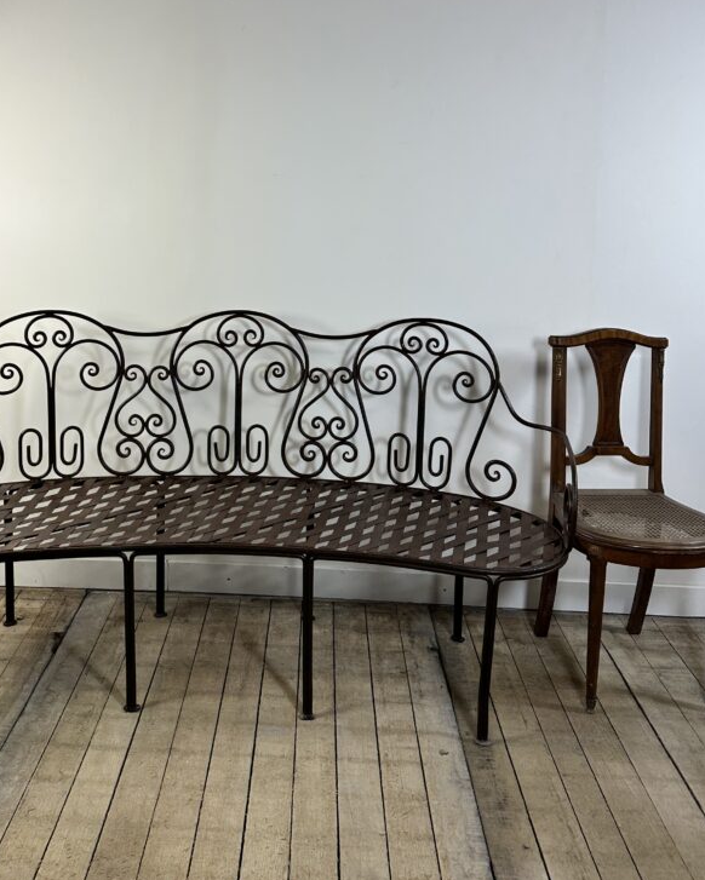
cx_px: 282
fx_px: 860
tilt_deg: -7.0
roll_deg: -2.0
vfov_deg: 53.2
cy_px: 295
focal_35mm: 33
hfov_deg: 44.3
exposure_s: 1/100
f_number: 1.78
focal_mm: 6.86
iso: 64
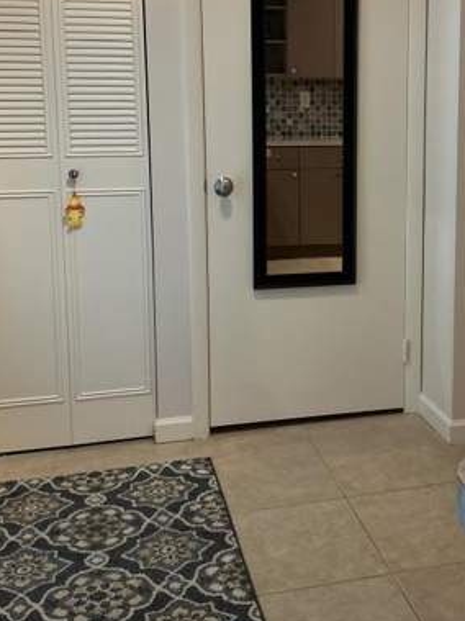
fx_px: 878
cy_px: 221
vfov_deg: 38.6
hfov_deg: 29.3
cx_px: 336
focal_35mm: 49
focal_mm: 3
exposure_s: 1/60
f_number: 1.8
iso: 125
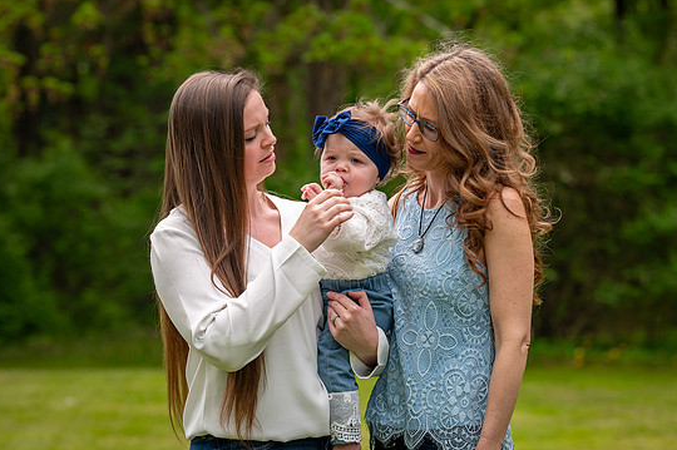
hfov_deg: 11.8
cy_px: 161
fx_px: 3288
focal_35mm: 175
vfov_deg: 7.8
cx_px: 354
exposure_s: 1/800
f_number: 5
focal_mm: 135
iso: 400
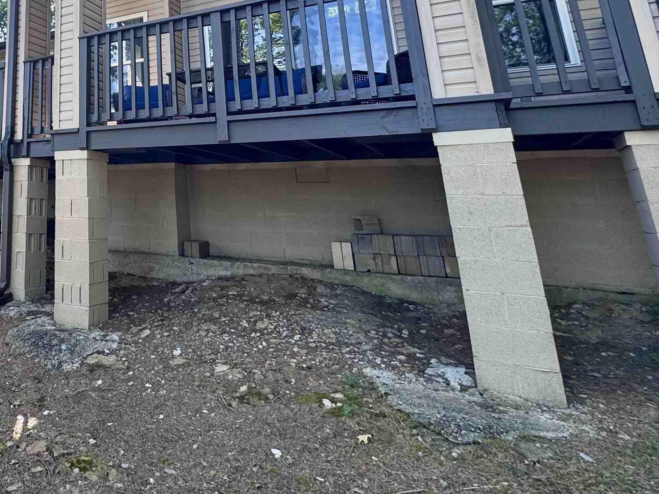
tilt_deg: +14.8
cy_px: 63
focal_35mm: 28
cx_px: 45
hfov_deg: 53.9
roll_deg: -1.9
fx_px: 533
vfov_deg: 45.7
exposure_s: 1/180
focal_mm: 2.22
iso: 40
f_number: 2.2
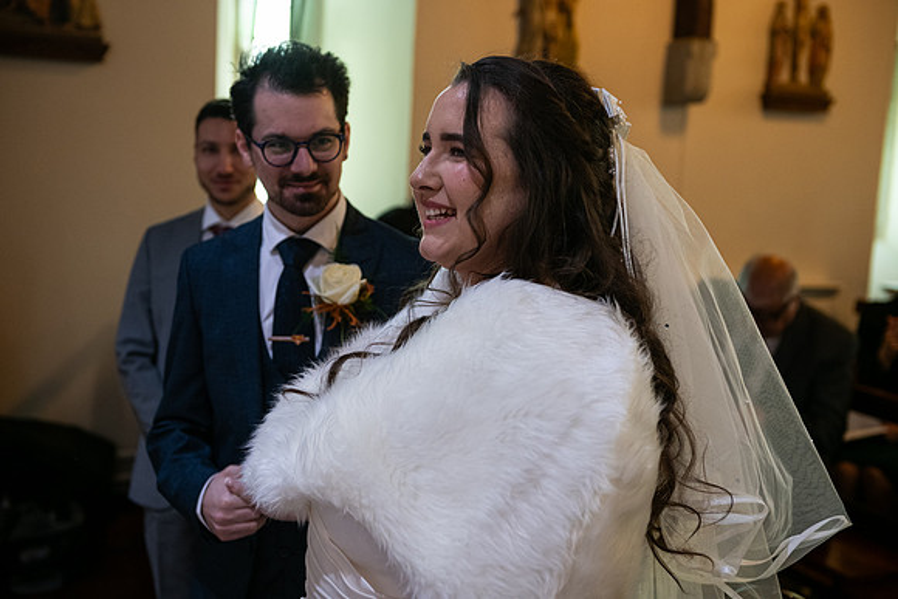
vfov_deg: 28.1
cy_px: 300
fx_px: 1198
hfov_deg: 41.1
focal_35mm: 48
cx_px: 449
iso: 1600
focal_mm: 48
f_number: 3.5
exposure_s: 1/160
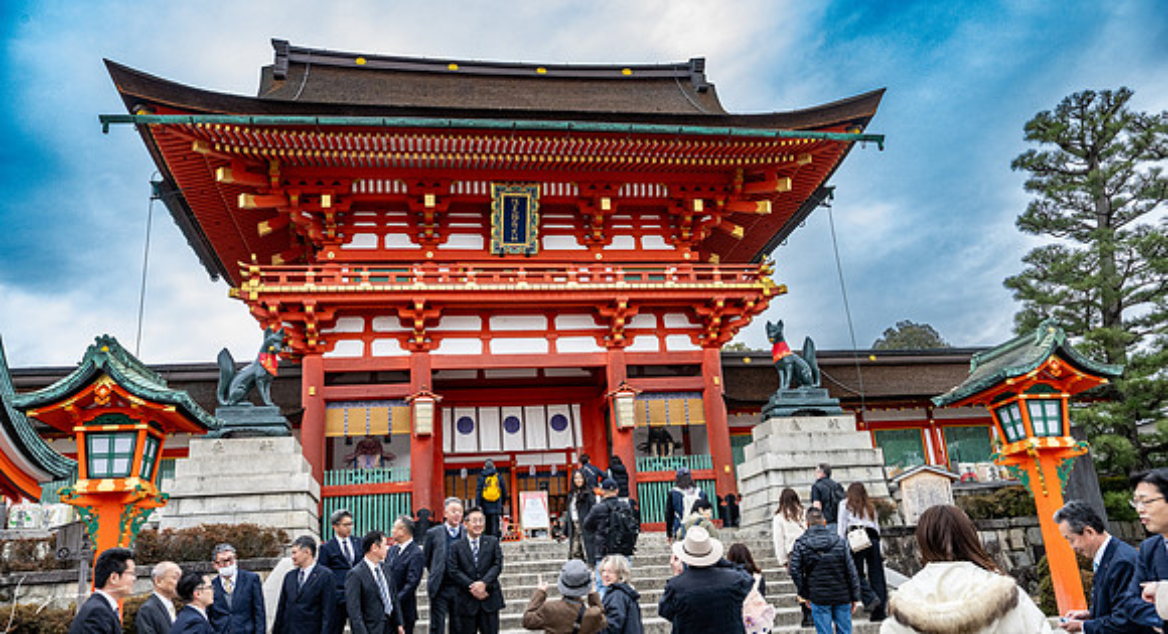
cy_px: 307
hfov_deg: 65.8
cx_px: 583
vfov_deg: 38.7
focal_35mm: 29
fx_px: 903
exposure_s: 1/500
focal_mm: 27.5
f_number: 8
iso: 1250
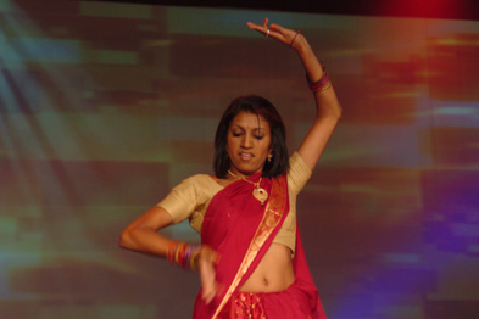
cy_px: 297
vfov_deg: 10.8
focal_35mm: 126
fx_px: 1673
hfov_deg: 16.3
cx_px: 238
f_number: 2.8
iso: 400
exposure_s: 1/60
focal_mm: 55
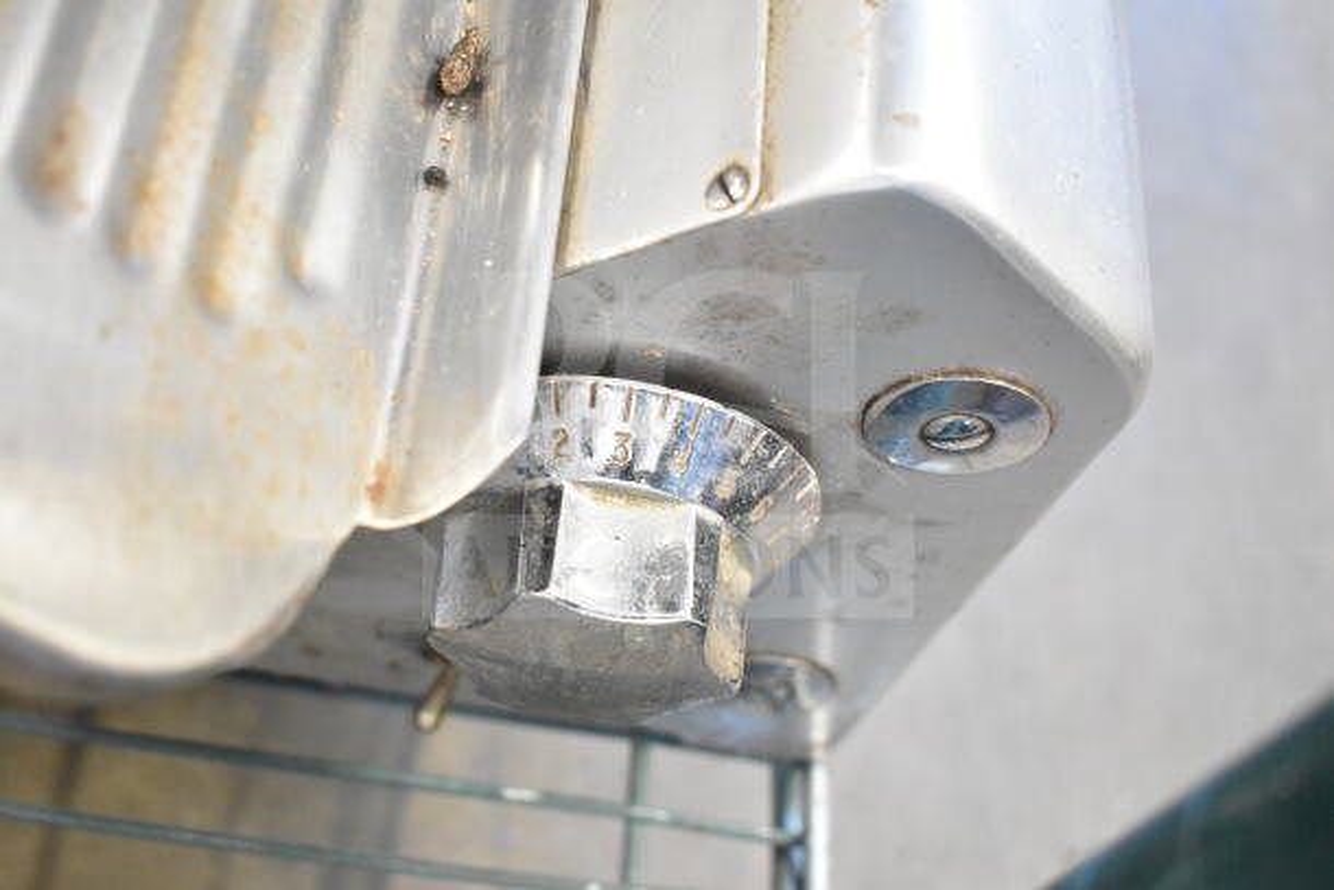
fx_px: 1668
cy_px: 445
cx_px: 667
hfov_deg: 43.6
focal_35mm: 45
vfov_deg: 29.9
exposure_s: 1/50
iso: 5000
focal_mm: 30
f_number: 4.2
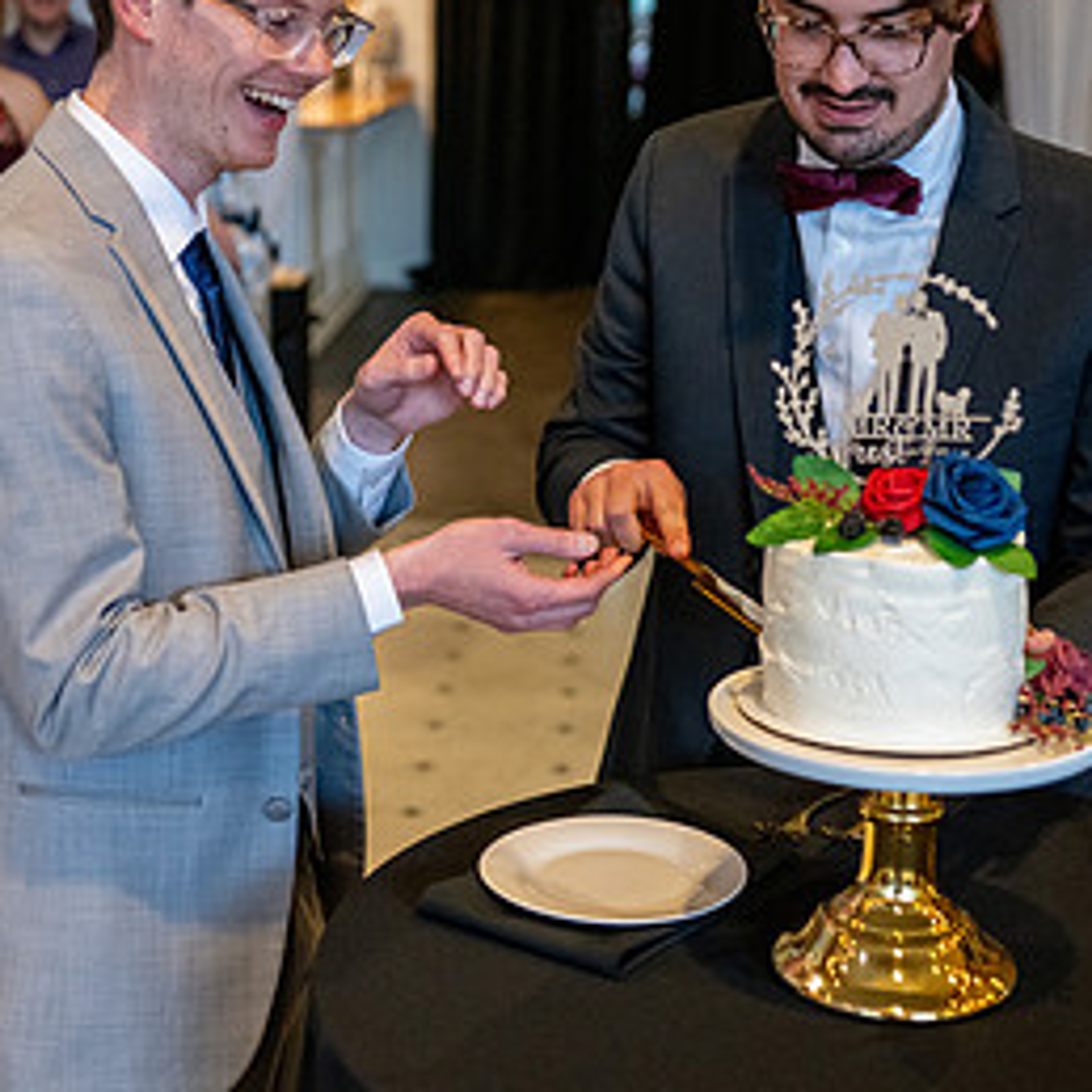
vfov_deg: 29.1
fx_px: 2106
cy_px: 489
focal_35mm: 59
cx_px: 557
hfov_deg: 29.1
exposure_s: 1/200
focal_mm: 40
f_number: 2.8
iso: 5000
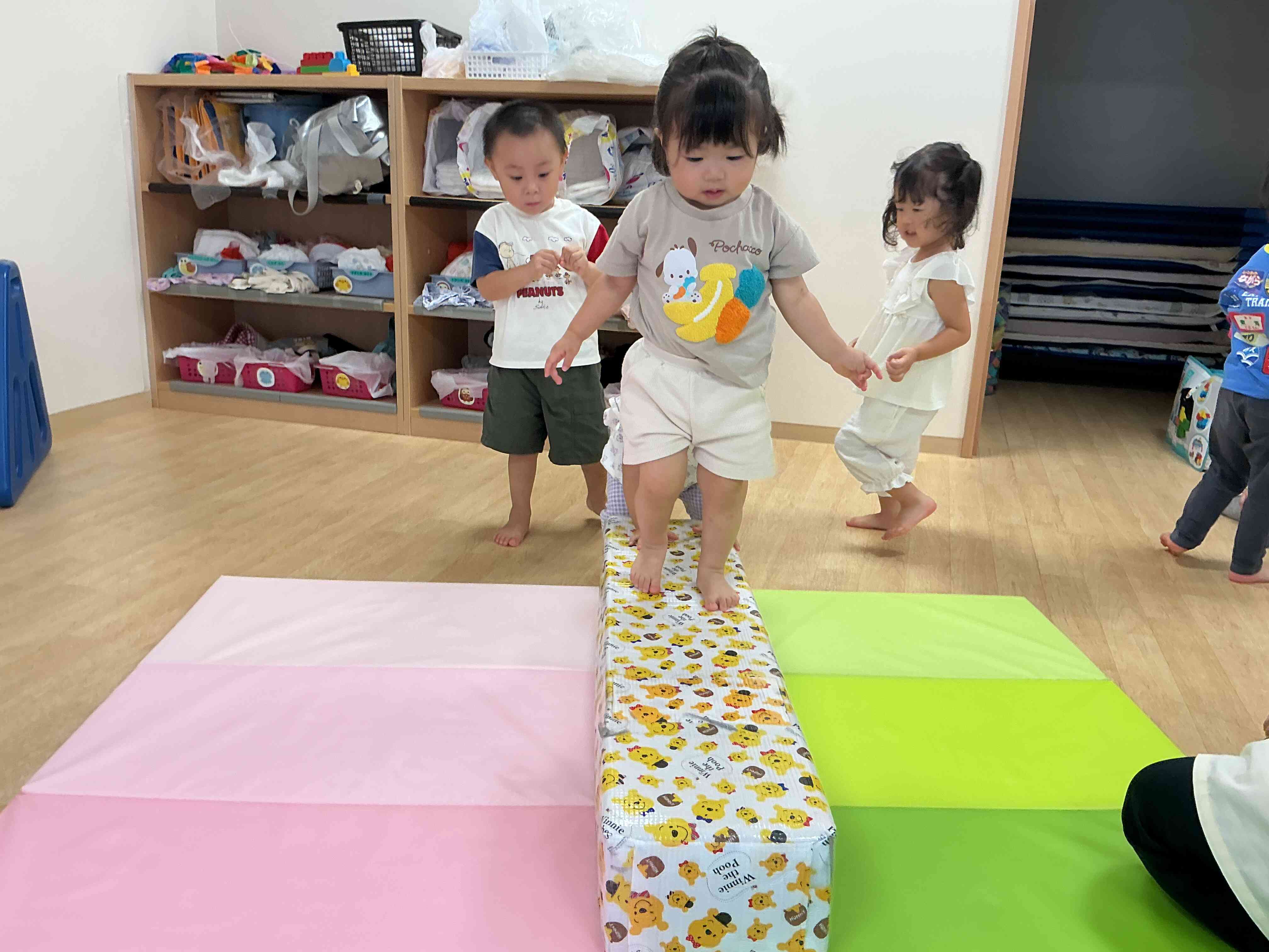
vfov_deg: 48.2
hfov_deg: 61.7
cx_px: 634
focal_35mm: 29
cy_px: 476
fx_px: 1063
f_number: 1.8
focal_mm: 3
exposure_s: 1/100
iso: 25
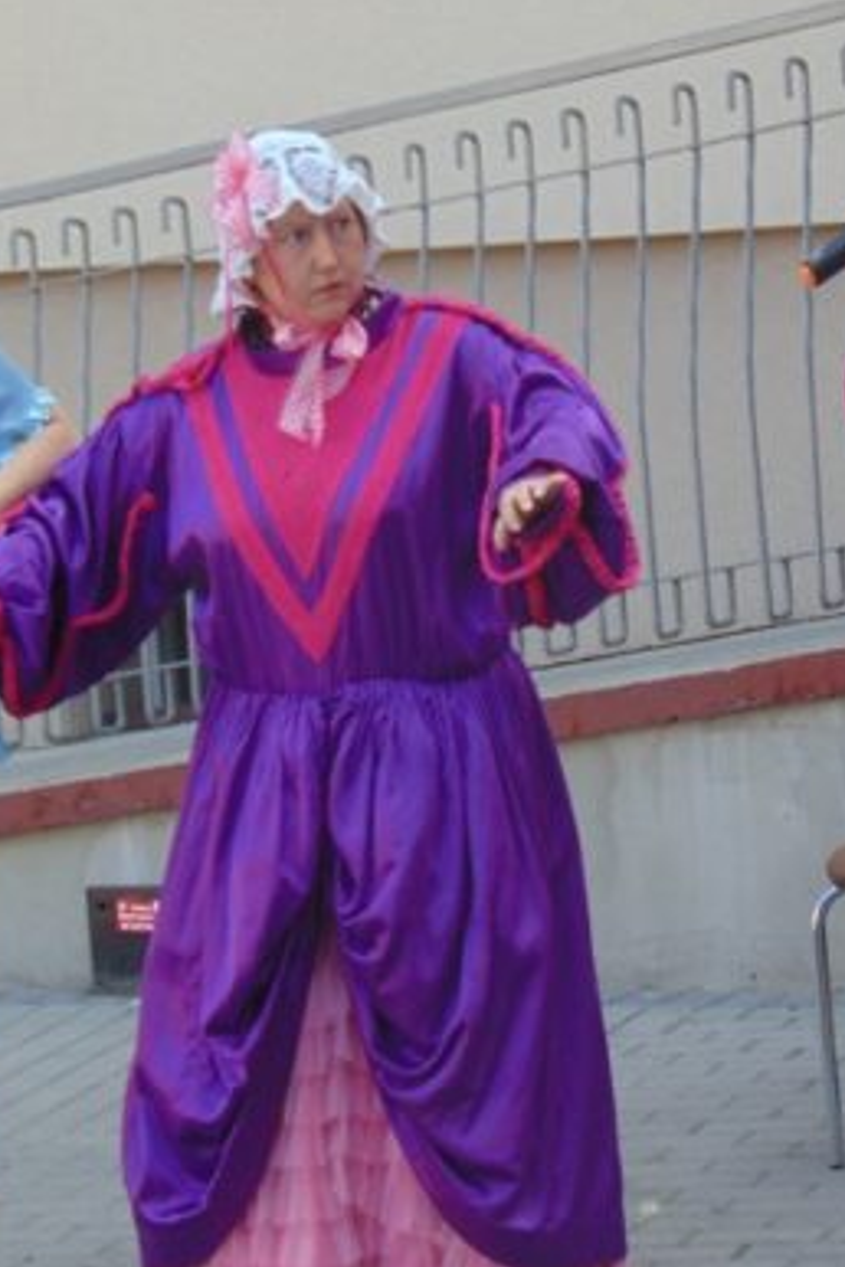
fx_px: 6548
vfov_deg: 11.1
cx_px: 495
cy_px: 615
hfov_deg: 7.4
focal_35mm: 186
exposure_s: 1/200
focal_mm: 19.4
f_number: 3.9
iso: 80
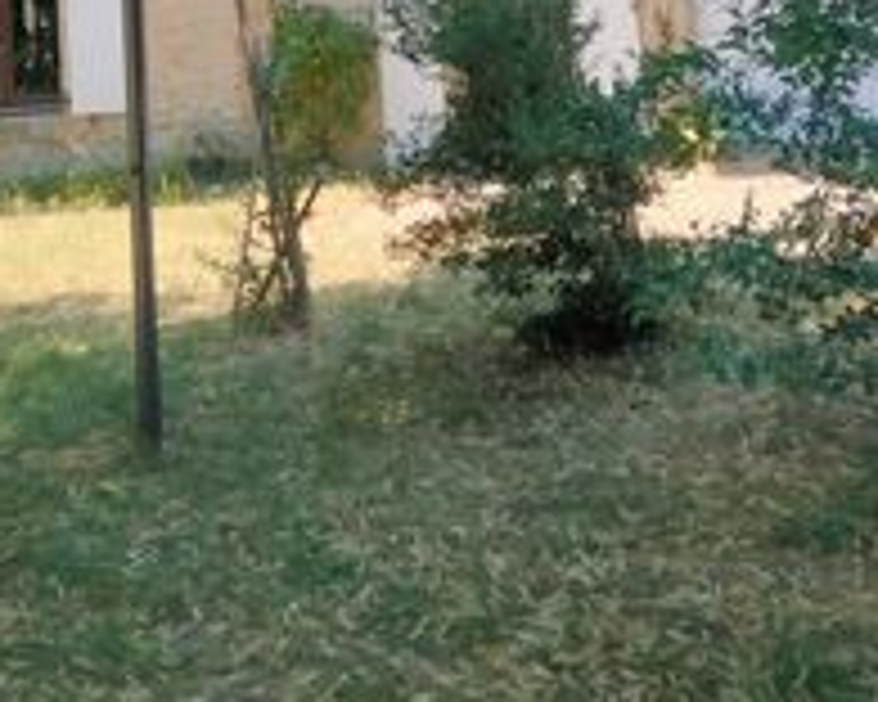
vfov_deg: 23.5
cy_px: -220
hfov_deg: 33.0
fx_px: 1481
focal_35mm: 57
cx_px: 468
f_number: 2.2
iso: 100
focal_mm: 3.46
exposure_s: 1/828
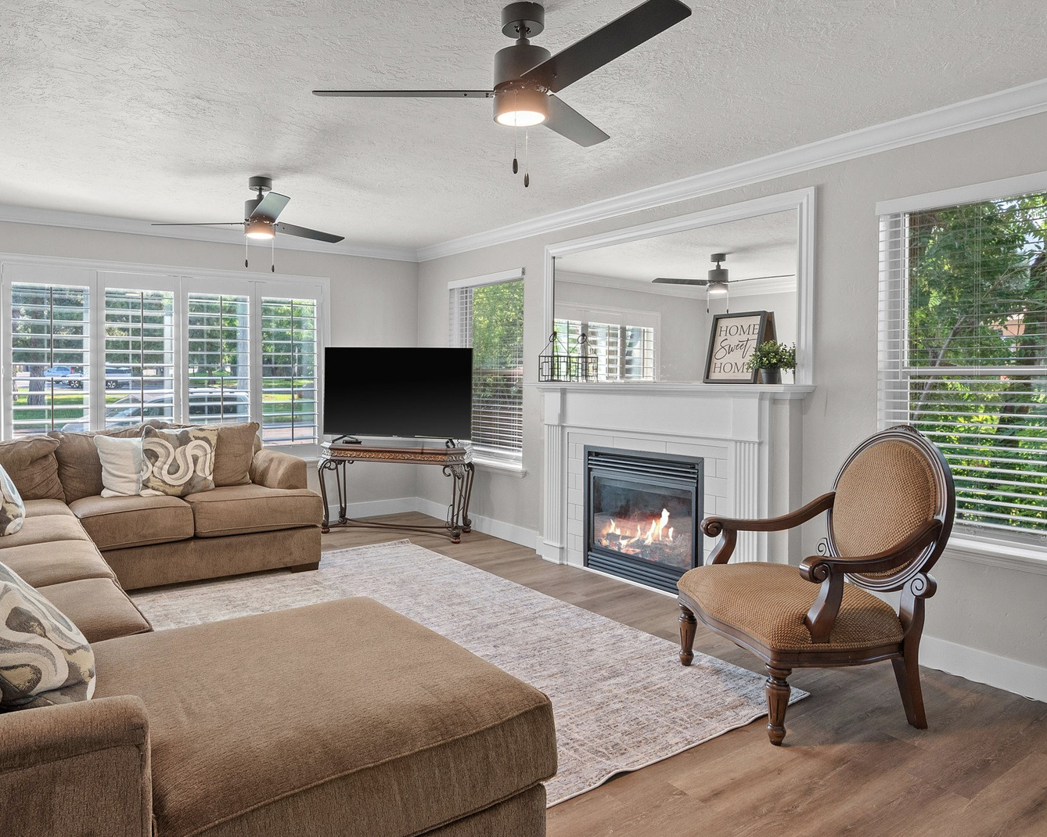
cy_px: 386
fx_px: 713
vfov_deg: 60.8
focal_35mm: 23
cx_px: 428
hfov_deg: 72.0
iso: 500
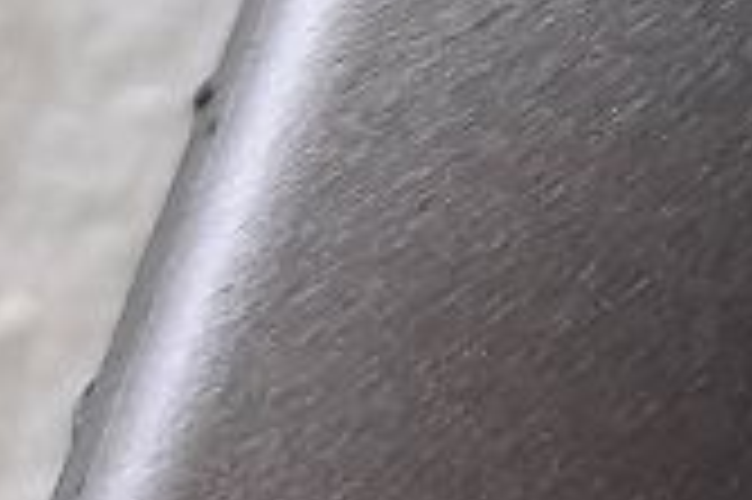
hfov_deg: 9.2
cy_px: -968
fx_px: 3902
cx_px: 2107
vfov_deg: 6.7
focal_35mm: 187
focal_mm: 4.6
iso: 80
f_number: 2
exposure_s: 1/50
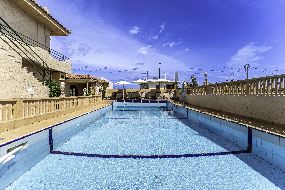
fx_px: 116
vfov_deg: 78.8
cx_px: 142
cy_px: 95
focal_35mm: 15
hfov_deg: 101.9
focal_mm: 14.6
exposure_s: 1/2500
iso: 100
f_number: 8
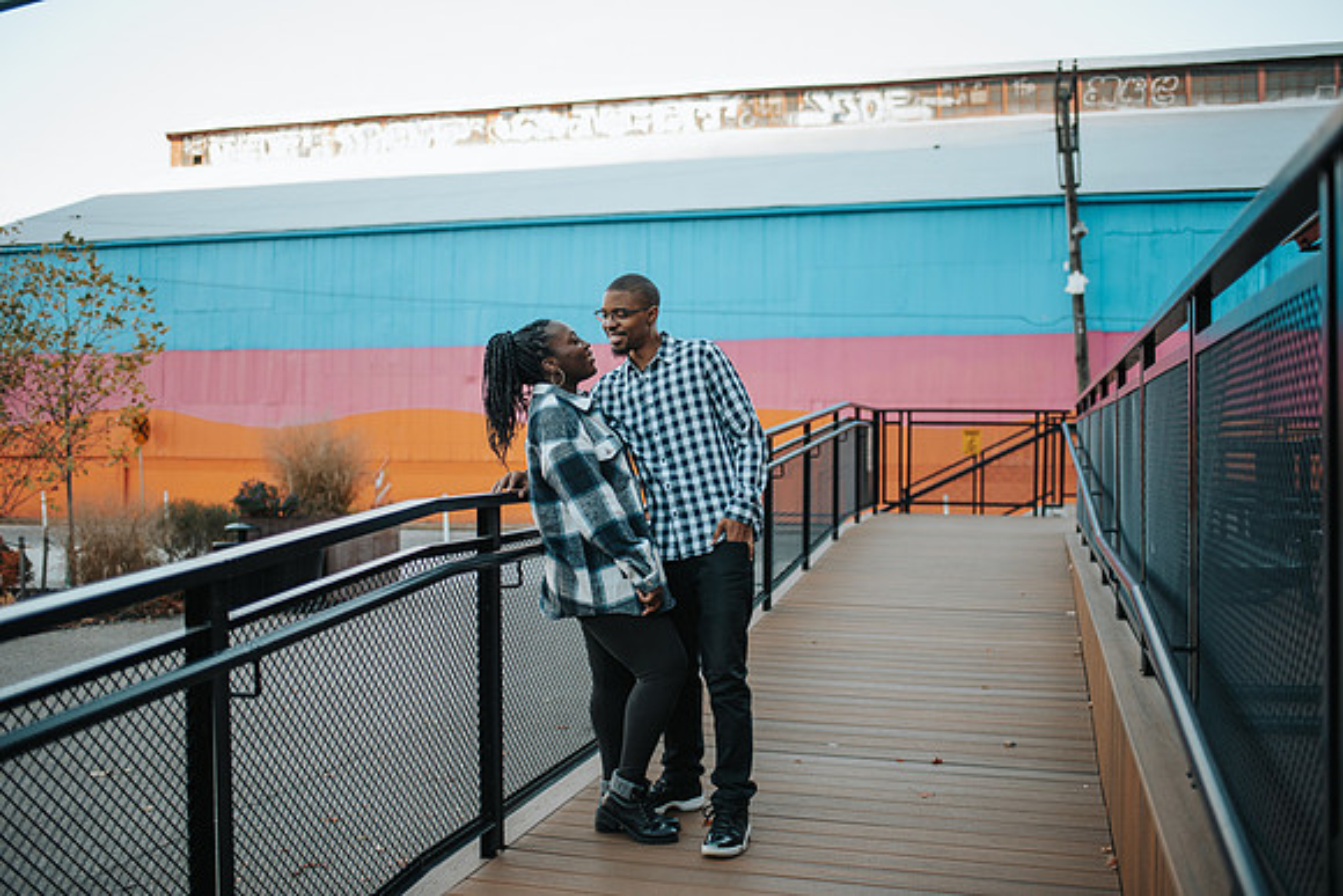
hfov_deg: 54.4
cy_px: 448
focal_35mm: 35
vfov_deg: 37.9
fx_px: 1306
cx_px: 672
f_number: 1.8
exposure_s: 1/640
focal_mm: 35
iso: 220
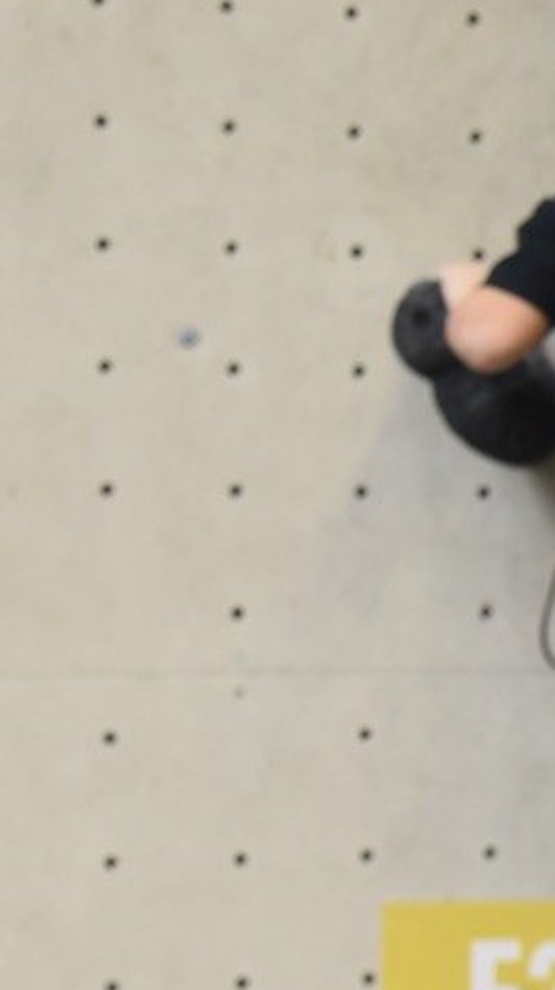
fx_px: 4639
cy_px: 544
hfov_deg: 6.4
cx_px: 1486
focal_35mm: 177
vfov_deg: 12.2
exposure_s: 1/160
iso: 1000
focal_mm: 40
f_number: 6.3
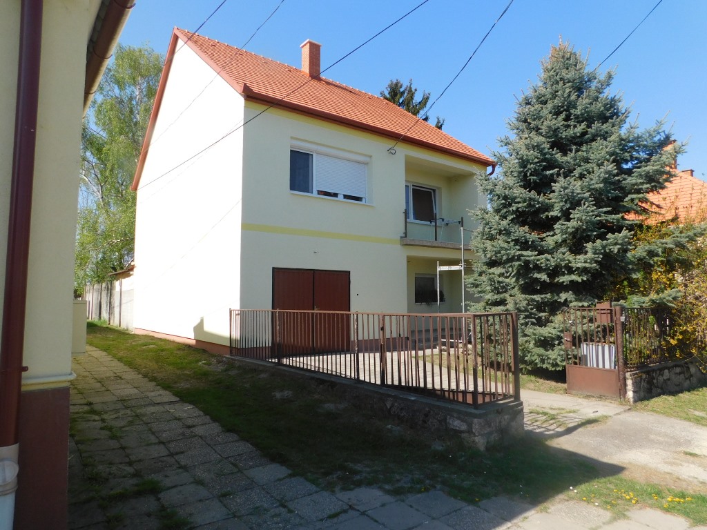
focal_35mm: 23
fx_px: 470
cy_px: 265
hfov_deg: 73.9
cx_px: 354
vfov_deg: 58.9
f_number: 3
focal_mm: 4
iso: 125
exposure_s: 1/1000
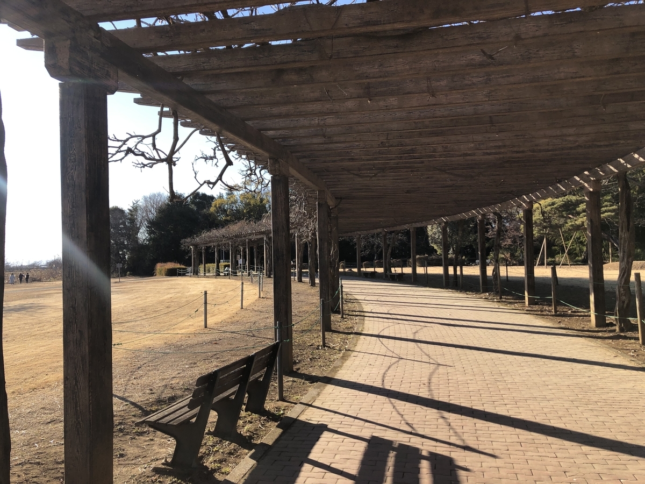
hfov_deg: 63.4
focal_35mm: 28
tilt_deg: +5.3
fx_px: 522
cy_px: 242
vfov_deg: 49.7
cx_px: 322
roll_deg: +0.5
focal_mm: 3.99
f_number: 1.8
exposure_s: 1/827
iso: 20
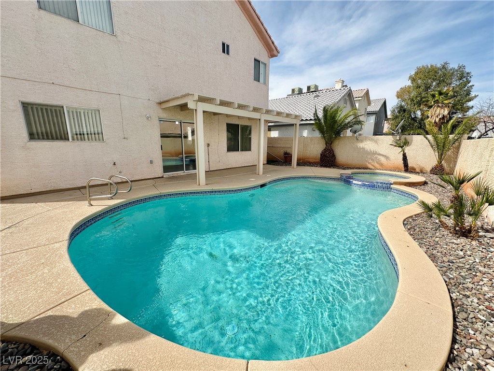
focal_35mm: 14
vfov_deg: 85.7
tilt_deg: -11.8
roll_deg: +0.1
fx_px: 200
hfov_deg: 102.1
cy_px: 186
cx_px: 247
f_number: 2.2
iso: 50
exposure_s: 1/1855
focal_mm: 2.22
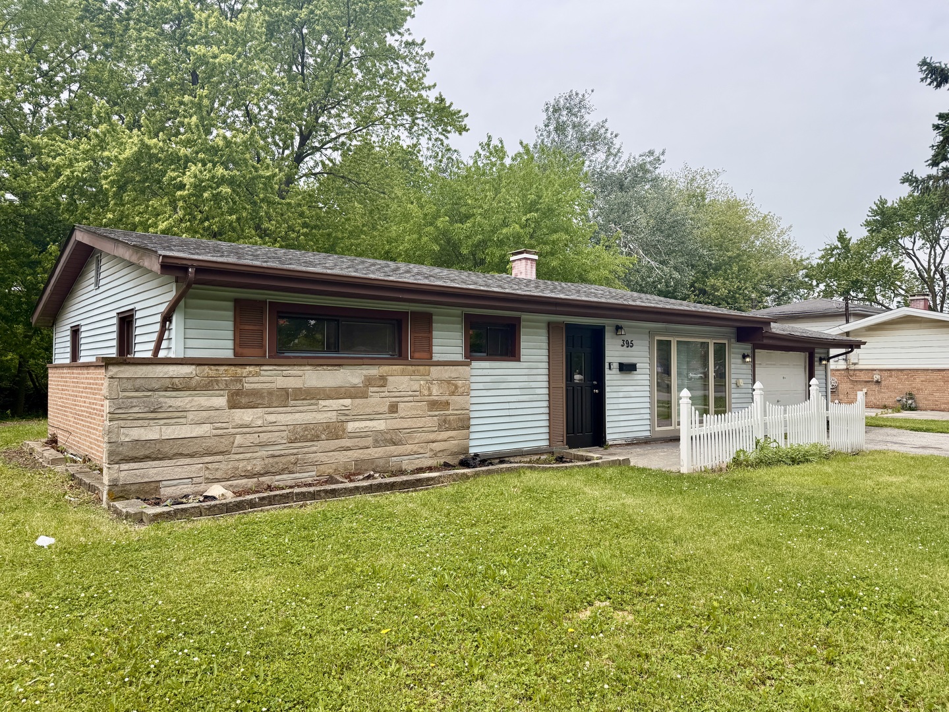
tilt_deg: +1.6
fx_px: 658
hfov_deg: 71.6
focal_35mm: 24
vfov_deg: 56.8
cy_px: 356
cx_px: 474
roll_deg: -0.4
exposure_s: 1/2907
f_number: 1.78
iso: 80
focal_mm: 6.76
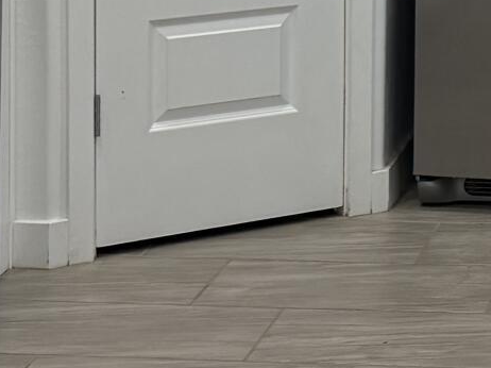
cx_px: 597
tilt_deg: -4.5
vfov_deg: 9.2
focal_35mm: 156
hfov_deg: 12.4
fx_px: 2212
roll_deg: -1.2
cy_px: -232
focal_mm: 6.76
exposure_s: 1/167
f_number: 1.78
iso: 200
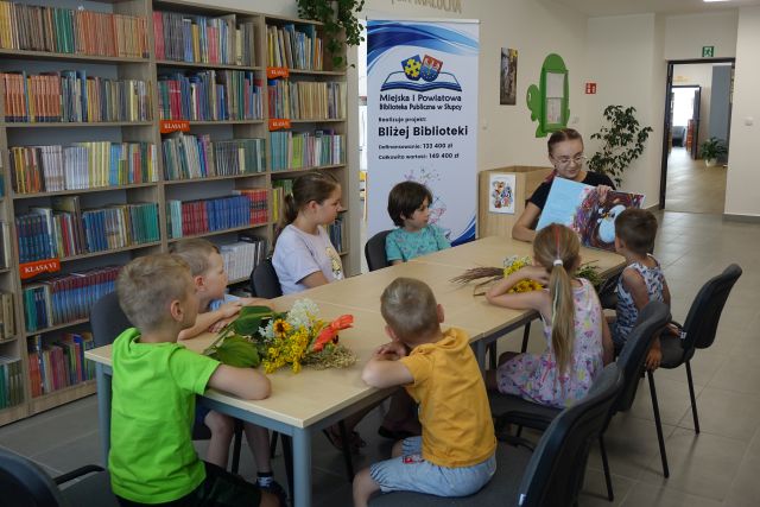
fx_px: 739
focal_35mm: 35
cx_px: 380
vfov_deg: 37.9
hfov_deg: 54.4
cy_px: 254
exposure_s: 1/40
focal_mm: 12.83
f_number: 2.8
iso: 125
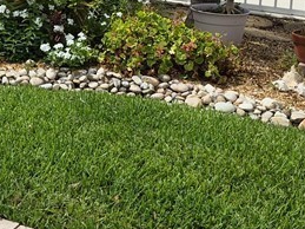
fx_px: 801
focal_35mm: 91
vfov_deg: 15.7
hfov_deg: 20.1
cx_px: -66
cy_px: -27
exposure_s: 1/7696
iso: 50
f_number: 1.8
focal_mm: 5.4
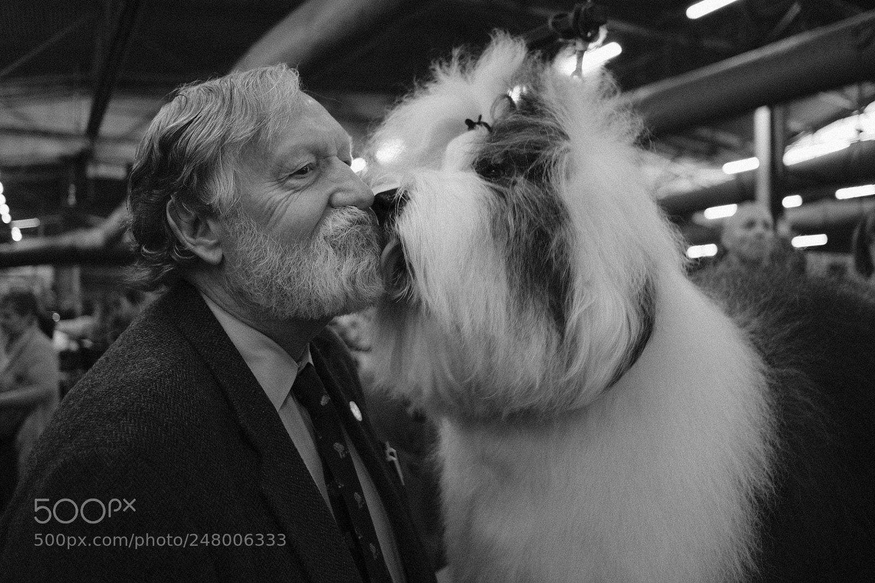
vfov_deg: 37.8
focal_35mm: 35
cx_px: 438
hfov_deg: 54.4
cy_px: 292
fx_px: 850
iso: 800
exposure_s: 1/70
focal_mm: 23
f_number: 2
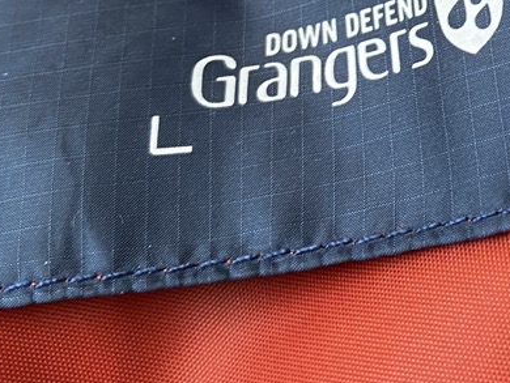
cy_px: -84
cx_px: 549
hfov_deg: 22.6
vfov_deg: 17.2
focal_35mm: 82
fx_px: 1209
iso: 125
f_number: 1.8
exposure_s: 1/76
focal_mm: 4.25
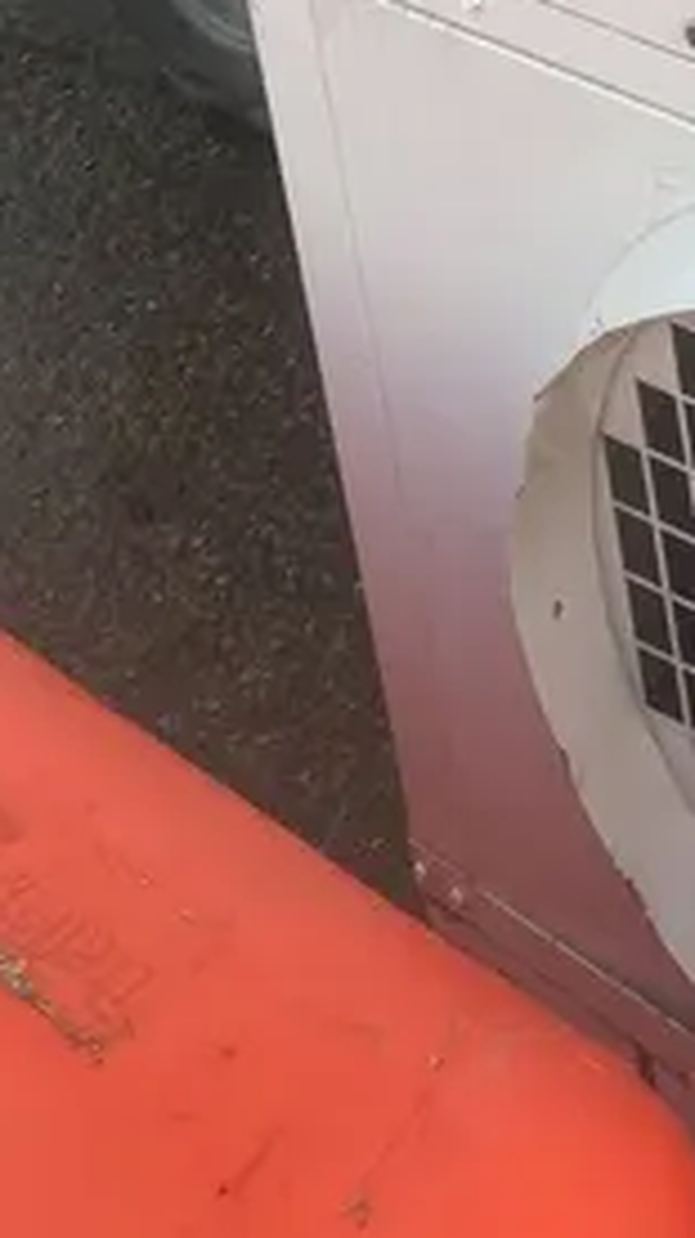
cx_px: 1013
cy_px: -119
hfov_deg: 14.0
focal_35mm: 81
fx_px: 2657
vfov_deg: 24.5
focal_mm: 3.99
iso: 50
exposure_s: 1/121
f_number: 1.8
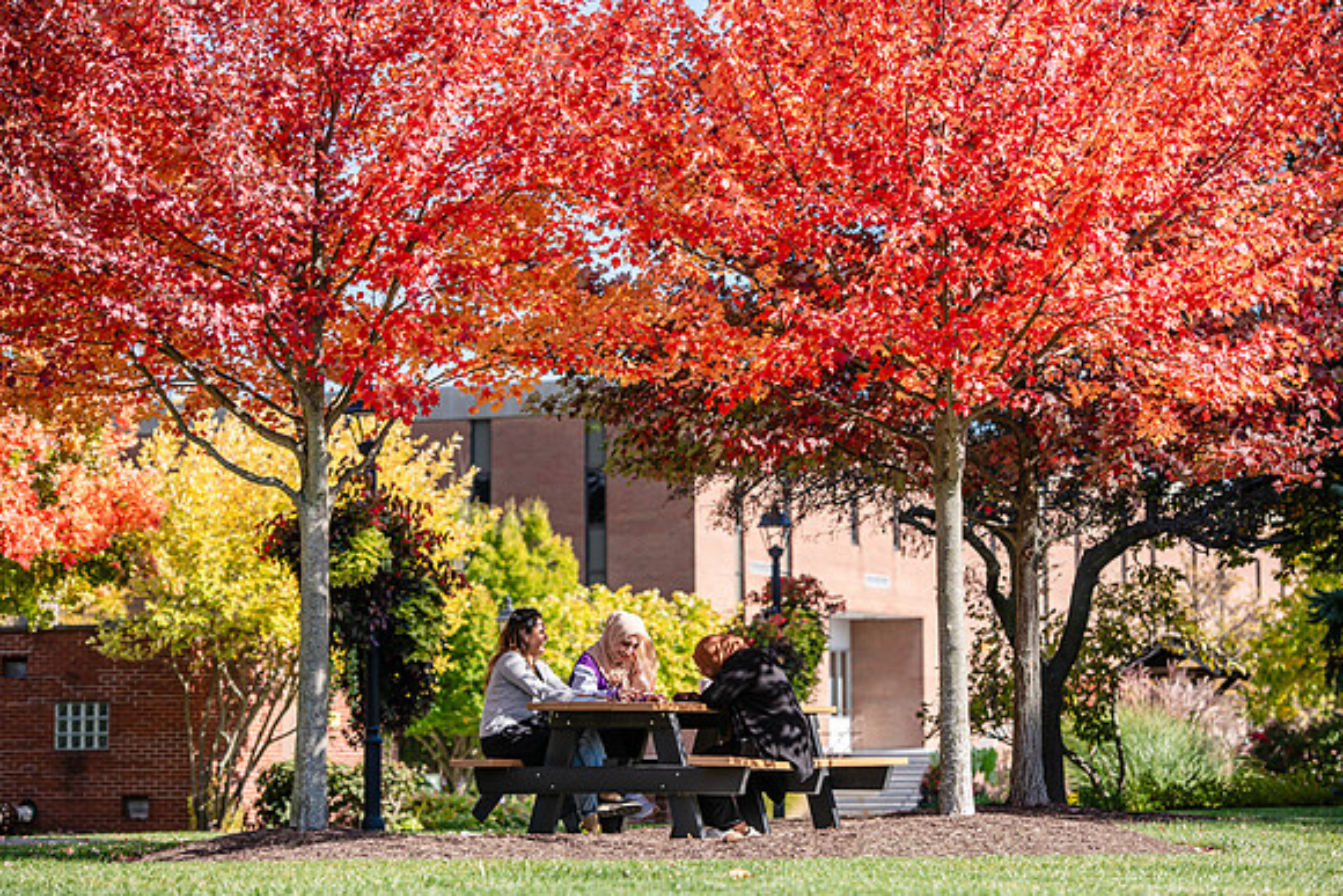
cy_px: 448
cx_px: 672
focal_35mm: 105
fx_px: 3918
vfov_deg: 13.0
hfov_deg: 19.5
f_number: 4
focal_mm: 105
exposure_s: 1/500
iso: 125
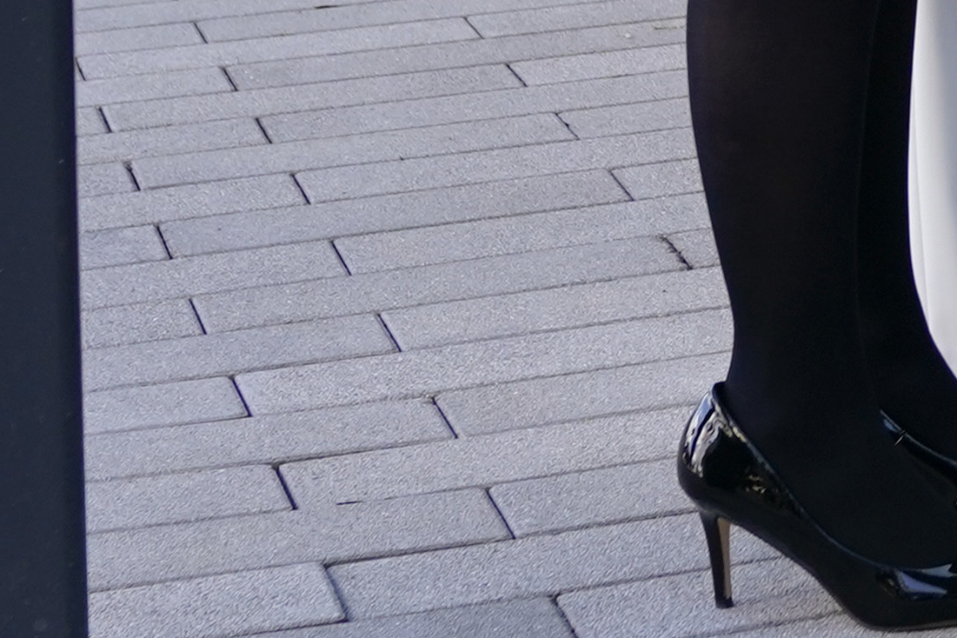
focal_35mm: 159
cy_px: -586
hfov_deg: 11.4
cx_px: 2025
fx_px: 4226
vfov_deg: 8.3
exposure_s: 1/320
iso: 400
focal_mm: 30
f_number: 4
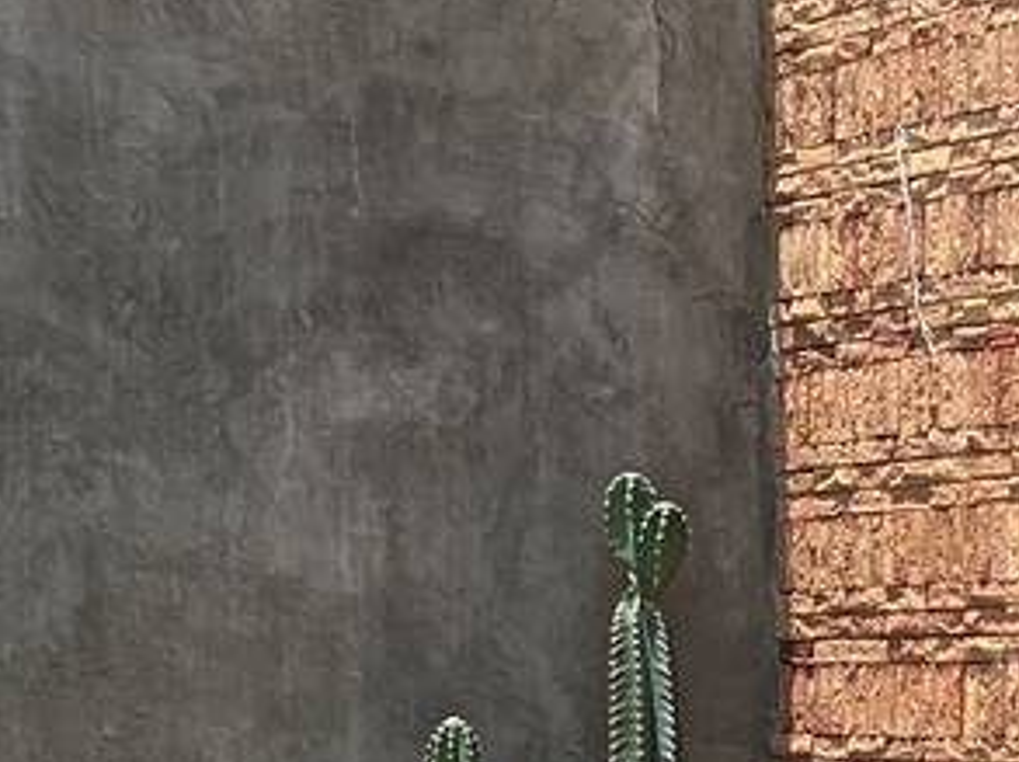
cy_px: 1019
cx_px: 1360
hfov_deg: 14.7
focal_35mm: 128
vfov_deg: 11.2
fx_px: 3763
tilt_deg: -1.8
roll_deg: -0.6
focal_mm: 5.7
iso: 50
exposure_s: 1/2841
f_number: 1.5
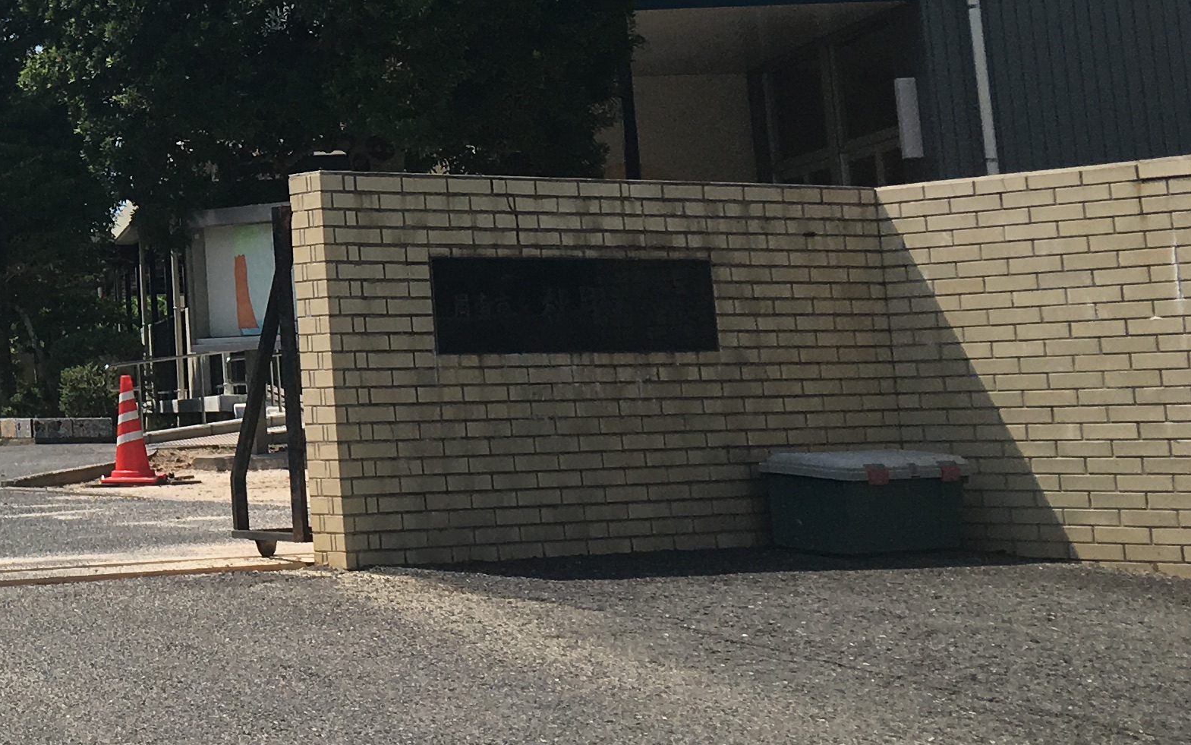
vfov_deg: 16.1
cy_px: -44
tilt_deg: +9.6
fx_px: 2565
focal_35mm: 79
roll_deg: +0.6
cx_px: -222
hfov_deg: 23.9
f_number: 2.2
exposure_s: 1/1923
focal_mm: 4.15
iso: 25
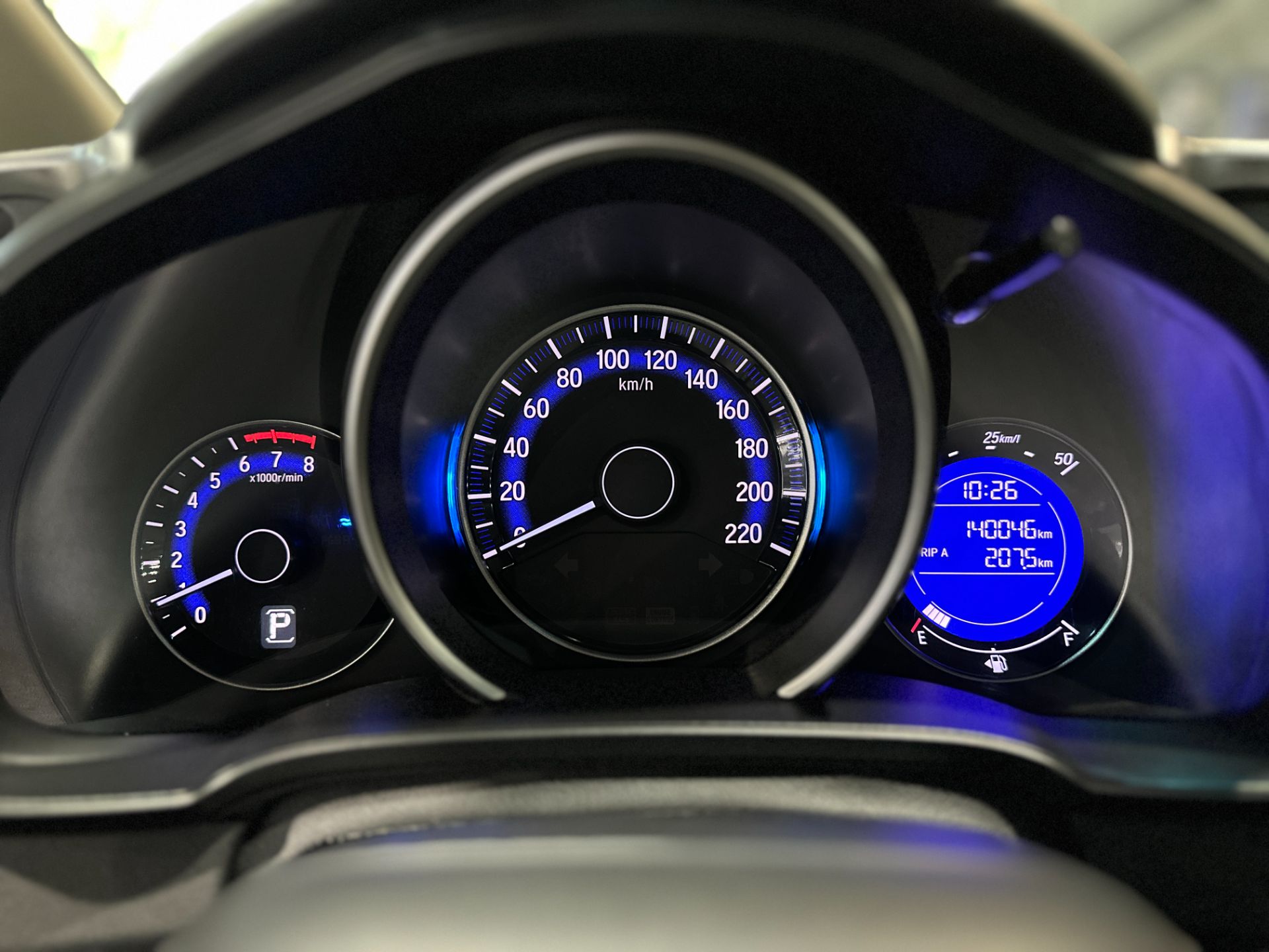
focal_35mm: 24
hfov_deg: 71.6
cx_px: 634
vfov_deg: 56.8
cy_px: 476
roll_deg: -1.1
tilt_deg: -21.0
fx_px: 880
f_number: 1.78
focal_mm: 6.86
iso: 800
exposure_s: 1/60
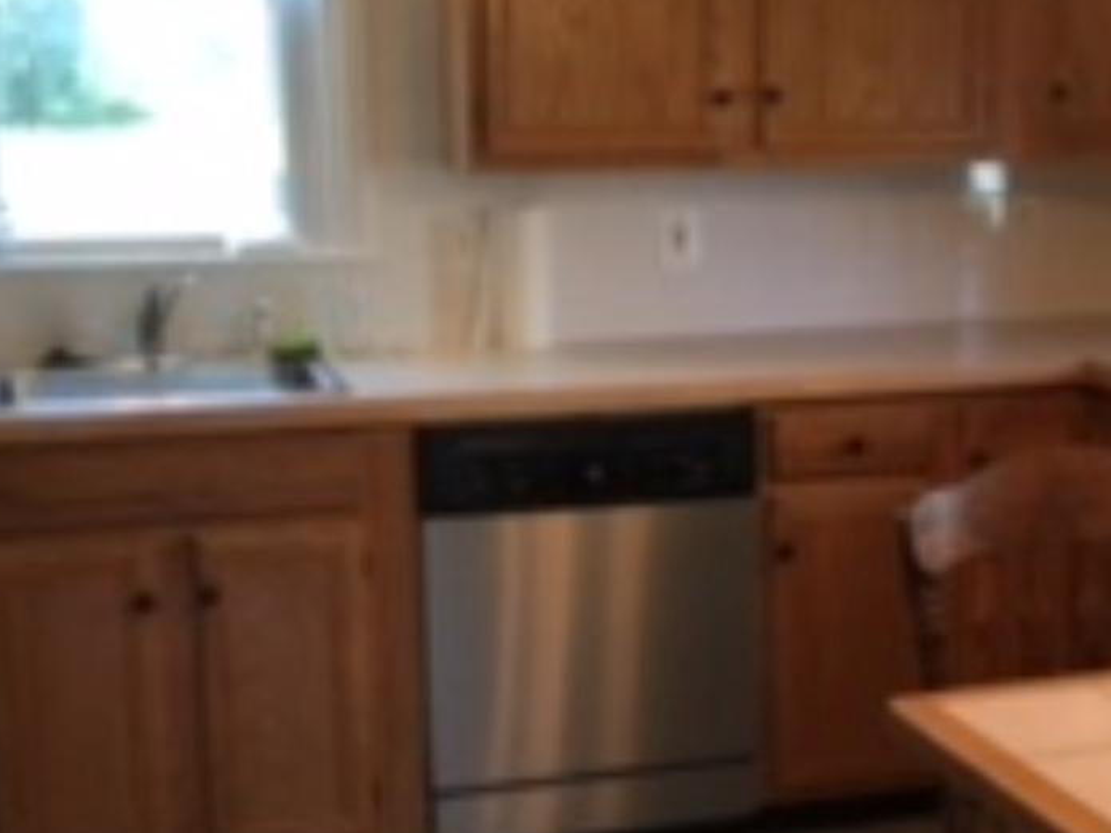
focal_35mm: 60
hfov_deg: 32.0
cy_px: 463
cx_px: 690
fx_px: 1926
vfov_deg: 24.4
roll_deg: -0.8
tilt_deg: -11.8
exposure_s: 1/30
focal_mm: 4.15
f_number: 2.2
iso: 40
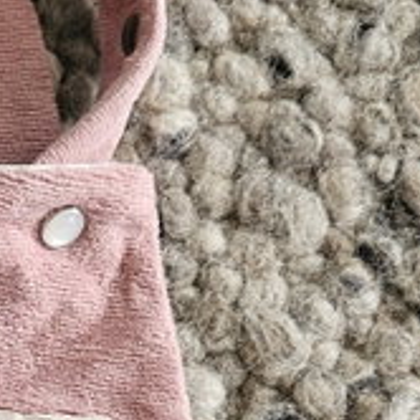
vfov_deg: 16.9
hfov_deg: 16.5
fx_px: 1386
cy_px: 416
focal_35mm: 101
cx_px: -94
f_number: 1.8
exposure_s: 1/100
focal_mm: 5.4
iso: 400
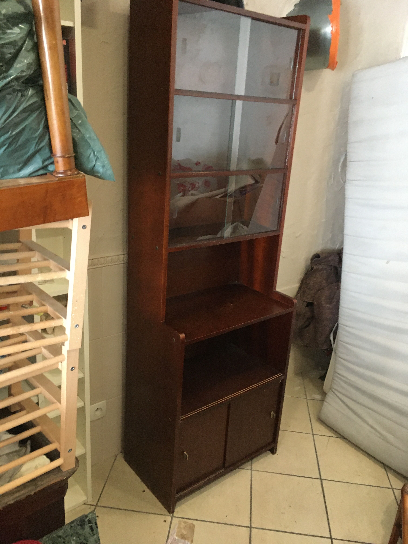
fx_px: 456
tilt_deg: -20.1
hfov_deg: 48.2
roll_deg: -3.1
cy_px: 272
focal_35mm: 29
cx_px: 204
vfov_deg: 61.7
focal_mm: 4.15
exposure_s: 1/25
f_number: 2.2
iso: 200
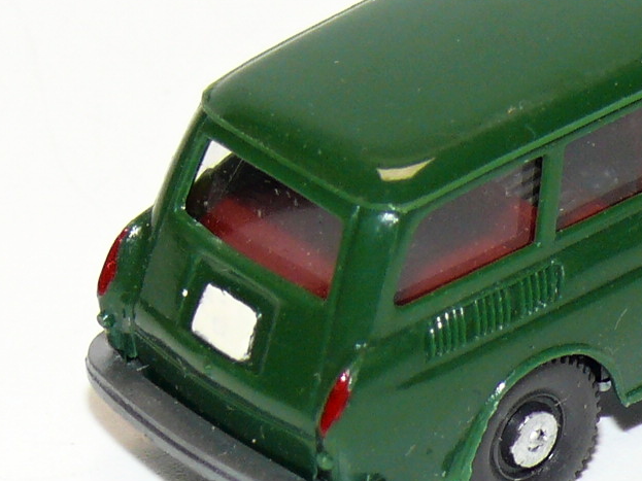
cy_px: 149
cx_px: 616
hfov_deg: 5.7
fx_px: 6379
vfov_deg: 4.3
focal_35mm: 344
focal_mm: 16
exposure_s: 1/30
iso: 100
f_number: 4
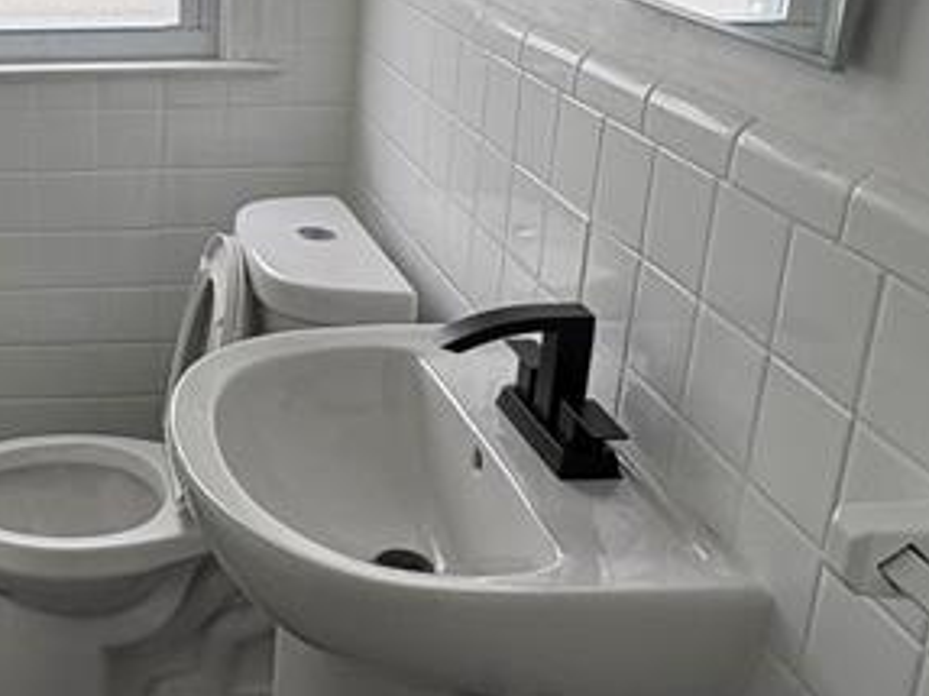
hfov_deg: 35.3
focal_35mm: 50
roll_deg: +0.6
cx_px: 45
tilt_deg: -18.3
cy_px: 240
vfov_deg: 28.9
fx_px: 1341
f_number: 2.2
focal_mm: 2.22
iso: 100
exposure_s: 1/118
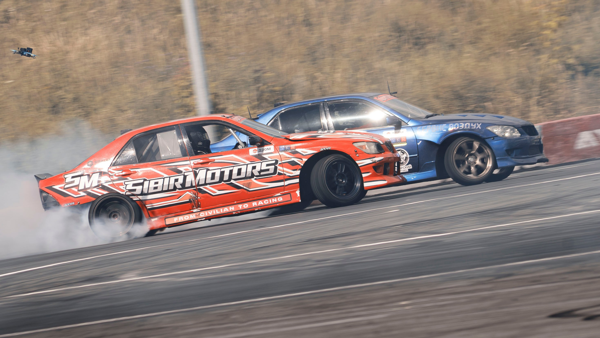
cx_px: 314
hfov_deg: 5.1
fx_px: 6697
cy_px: 166
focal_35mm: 421
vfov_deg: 2.9
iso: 100
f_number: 10
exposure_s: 1/125
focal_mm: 200
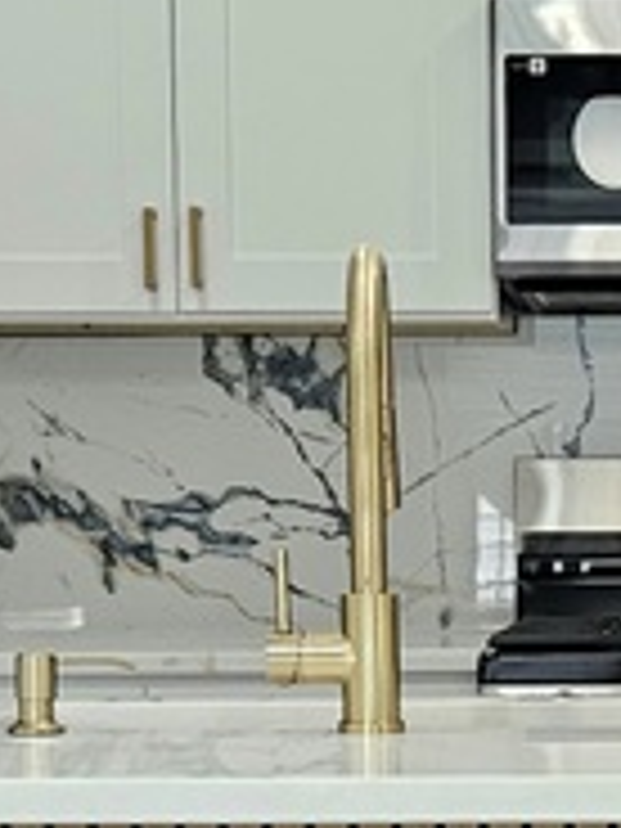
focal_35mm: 135
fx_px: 3229
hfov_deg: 10.8
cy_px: 788
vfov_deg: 14.4
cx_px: 724
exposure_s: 1/120
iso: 160
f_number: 1.8
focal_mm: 5.4
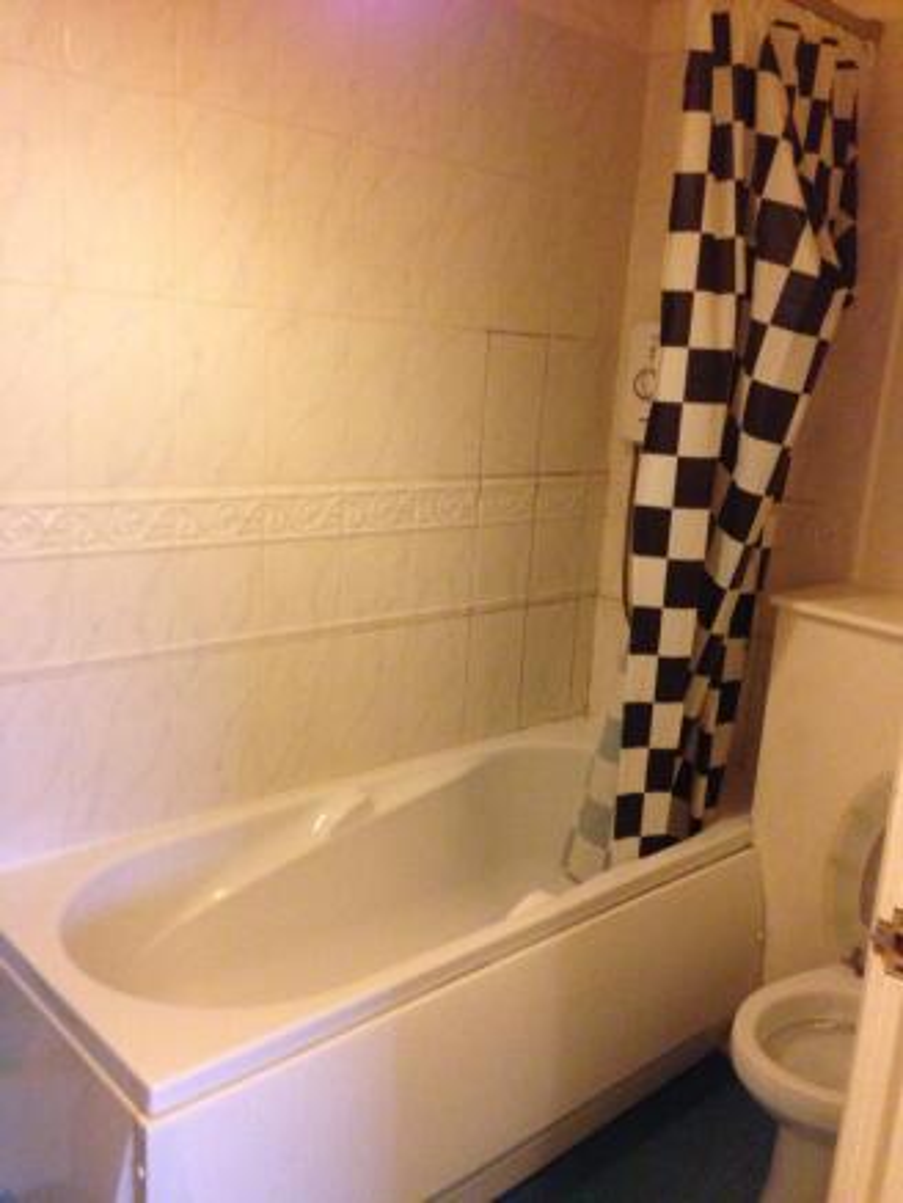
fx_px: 1147
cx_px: 452
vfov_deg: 55.3
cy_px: 602
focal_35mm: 33
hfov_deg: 43.0
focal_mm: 4.12
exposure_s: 1/15
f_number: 2.4
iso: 640
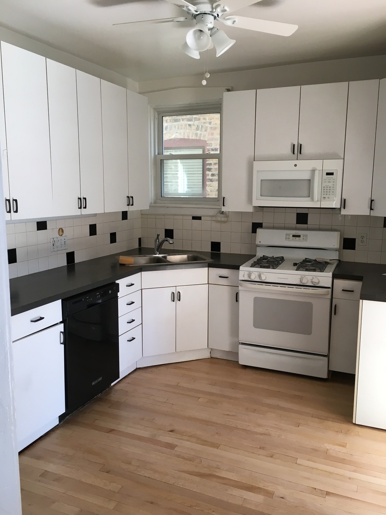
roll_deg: -0.9
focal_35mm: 29
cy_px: 258
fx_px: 431
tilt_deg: -9.4
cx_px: 193
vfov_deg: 61.7
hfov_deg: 48.2
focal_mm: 4.15
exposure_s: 1/40
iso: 32
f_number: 2.2
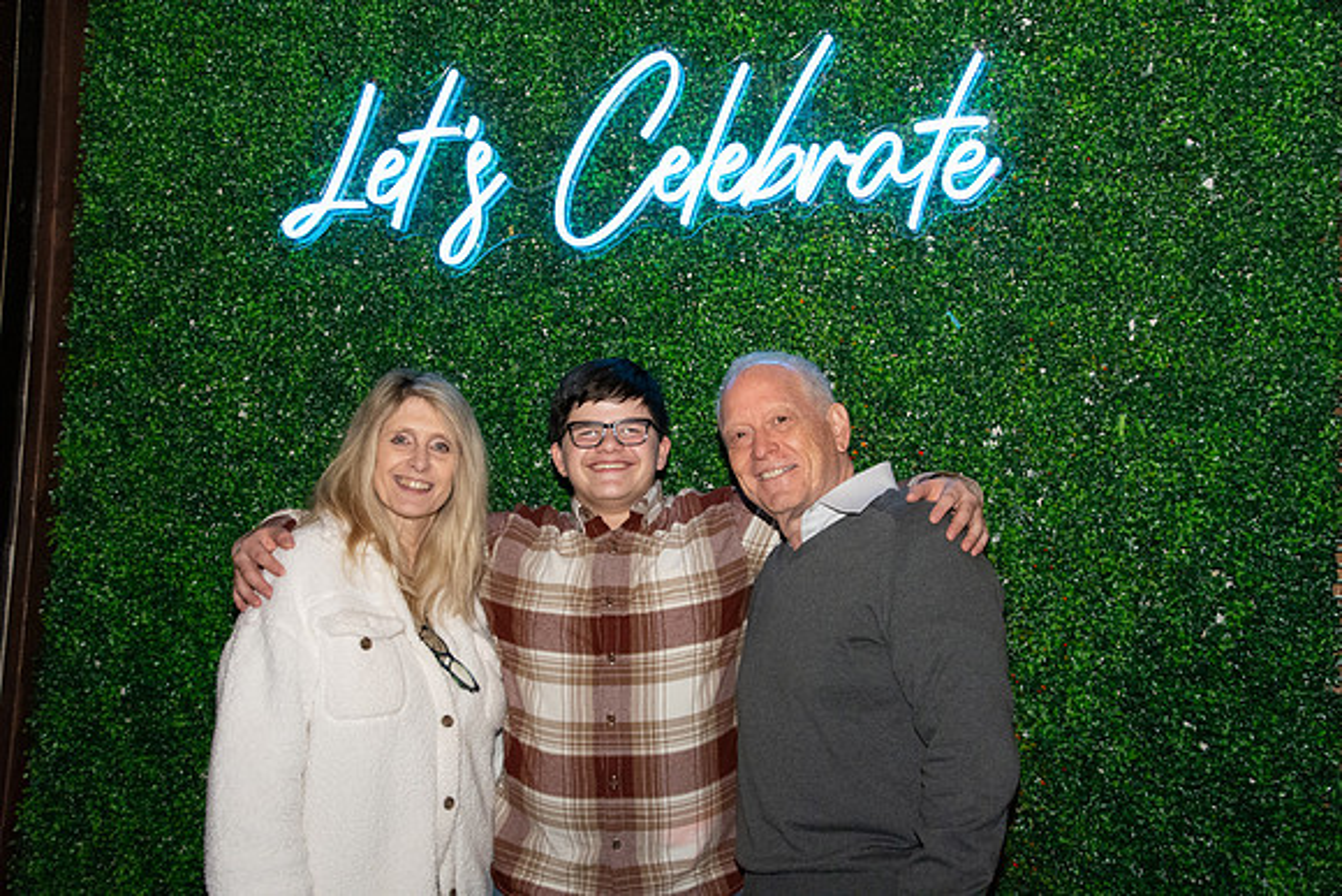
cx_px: 671
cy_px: 448
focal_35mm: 52
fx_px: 1957
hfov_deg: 37.8
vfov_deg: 25.8
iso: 4000
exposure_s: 1/250
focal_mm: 35
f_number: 11
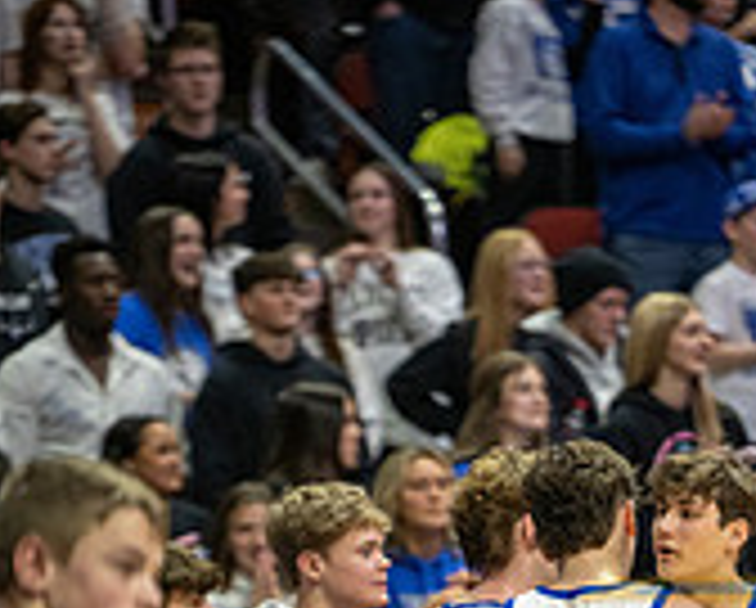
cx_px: 670
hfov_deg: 4.7
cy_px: 865
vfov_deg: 3.7
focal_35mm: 414
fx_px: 9279
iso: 2500
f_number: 2.8
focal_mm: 165
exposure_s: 1/1000
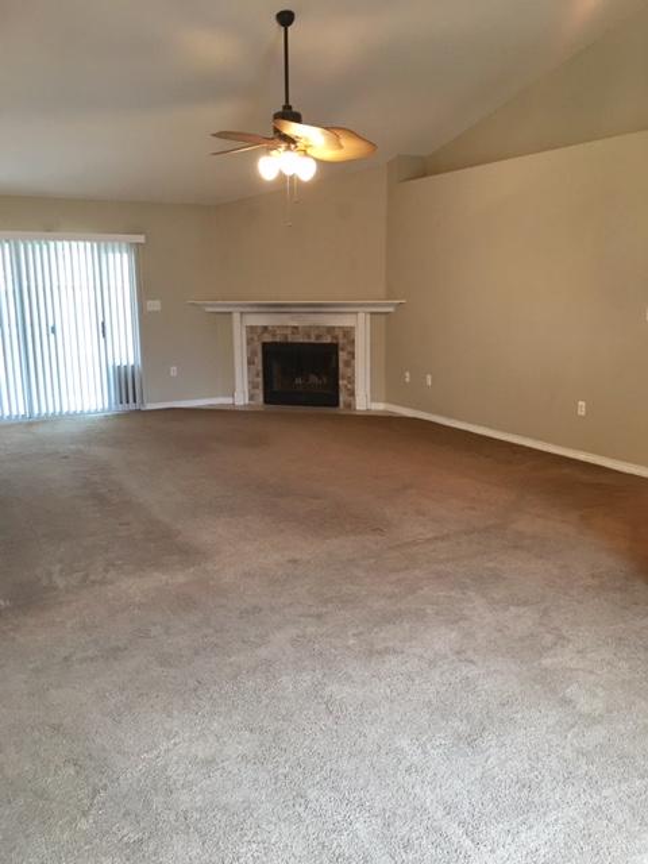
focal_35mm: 29
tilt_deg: -10.3
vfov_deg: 61.7
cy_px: 432
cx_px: 324
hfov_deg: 48.2
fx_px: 724
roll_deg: -0.1
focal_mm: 4.15
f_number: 2.2
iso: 80
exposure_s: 1/15
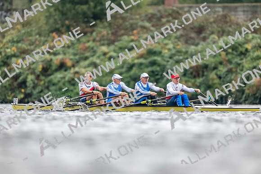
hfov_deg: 3.4
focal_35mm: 600
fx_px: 4351
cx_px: 130
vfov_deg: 2.3
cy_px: 87
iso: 4500
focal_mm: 600
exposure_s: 1/2500
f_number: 4
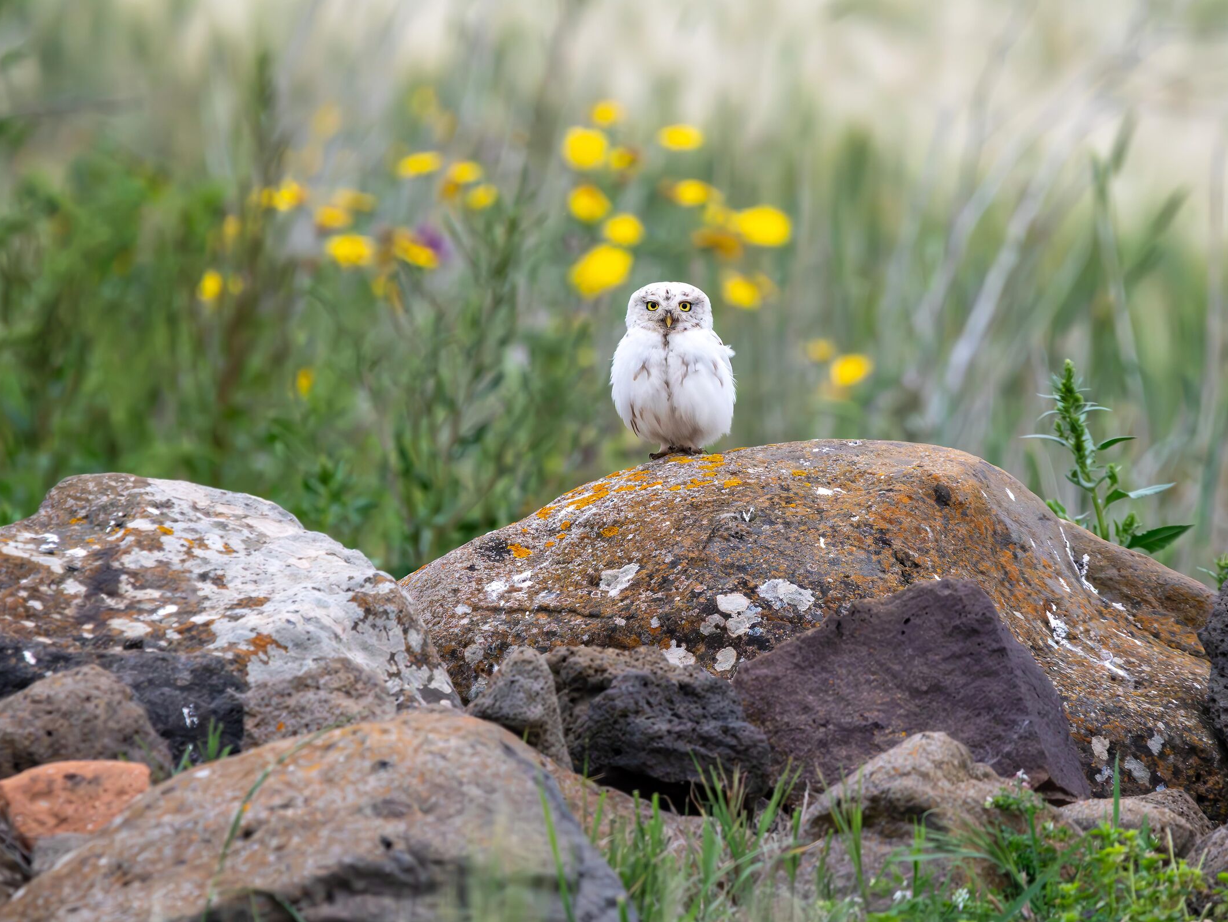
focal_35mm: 975
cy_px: 461
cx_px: 661
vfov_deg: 1.5
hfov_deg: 2.0
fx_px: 34592
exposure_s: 1/1600
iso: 4500
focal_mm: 600
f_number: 8
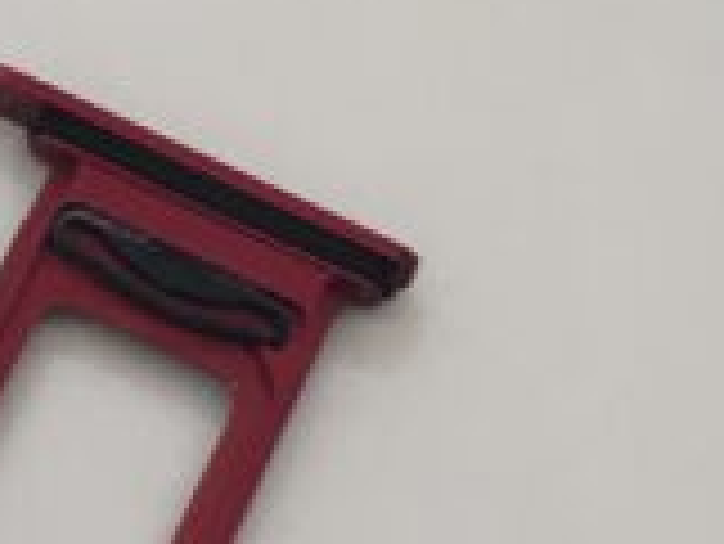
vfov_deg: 9.2
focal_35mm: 162
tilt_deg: -67.0
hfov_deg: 11.4
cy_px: 407
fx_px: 3391
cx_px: -508
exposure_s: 1/40
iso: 25
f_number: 2.2
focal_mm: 4.15
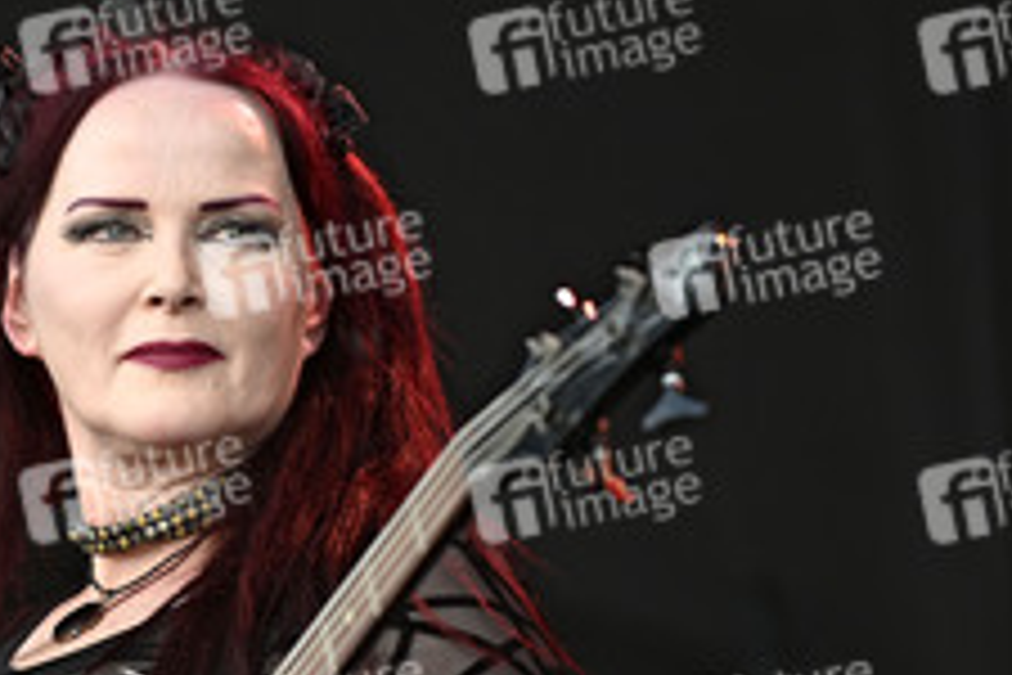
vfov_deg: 3.4
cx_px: 196
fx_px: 11272
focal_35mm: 401
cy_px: 603
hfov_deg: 5.1
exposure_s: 1/400
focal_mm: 200
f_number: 2.8
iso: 320
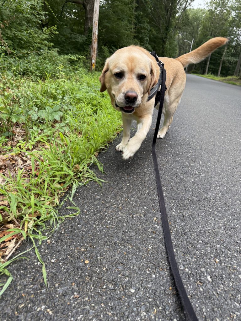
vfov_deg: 71.6
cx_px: 120
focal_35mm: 24
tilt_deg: -21.8
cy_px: 160
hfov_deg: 56.8
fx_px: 223
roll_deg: -3.3
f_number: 1.78
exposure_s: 1/121
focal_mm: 6.76
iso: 100
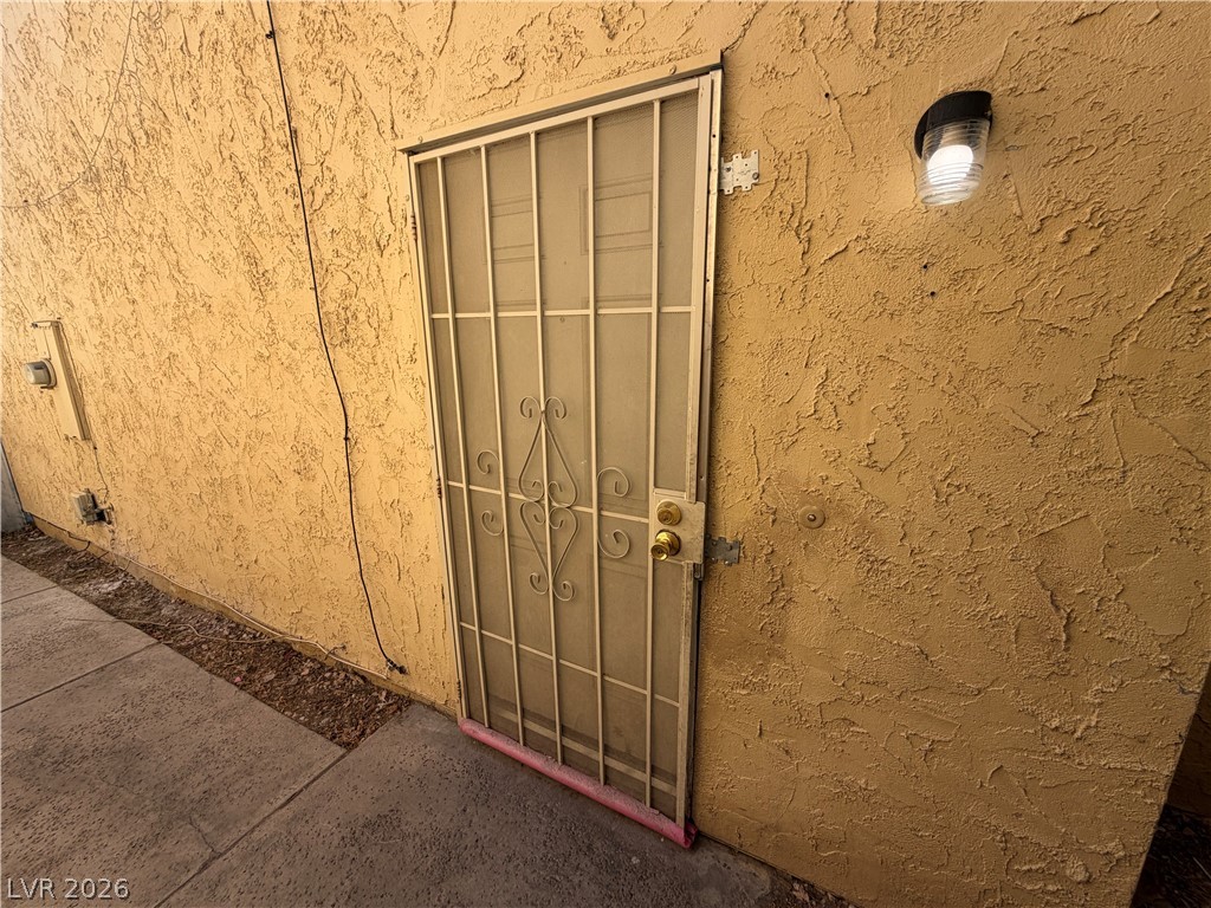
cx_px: 606
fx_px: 490
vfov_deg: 85.7
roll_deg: +0.9
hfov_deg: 102.1
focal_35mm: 14
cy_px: 454
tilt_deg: -14.0
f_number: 2.2
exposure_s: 1/613
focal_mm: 2.22
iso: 40
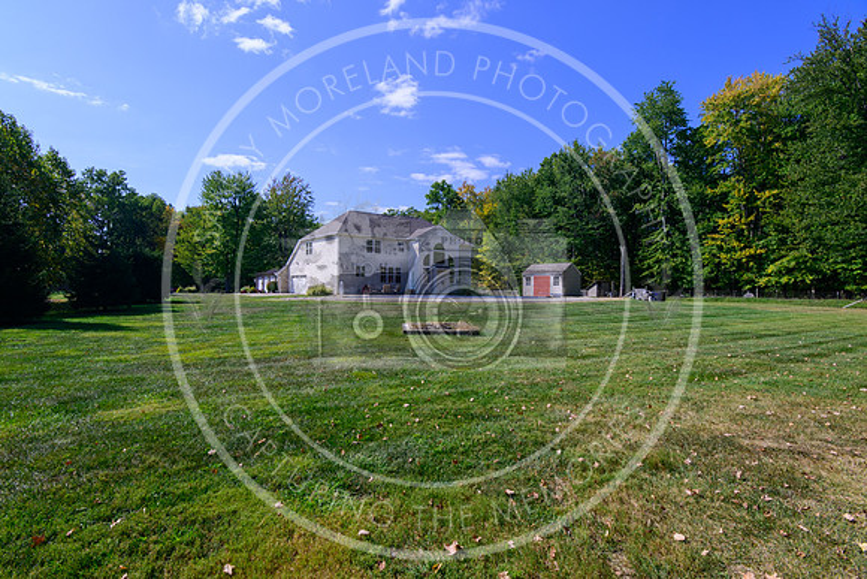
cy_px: 290
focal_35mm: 17
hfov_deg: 93.3
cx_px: 434
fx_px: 409
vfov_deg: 70.5
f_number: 9
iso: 100
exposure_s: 1/160
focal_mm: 17
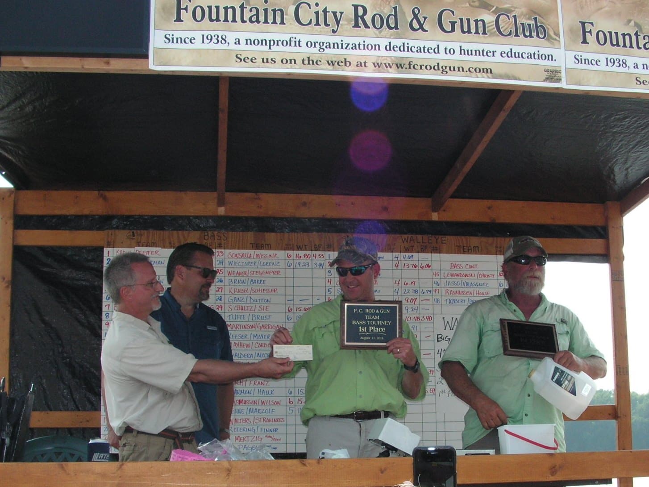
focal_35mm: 36
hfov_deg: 51.3
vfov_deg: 39.7
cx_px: 324
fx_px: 675
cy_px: 244
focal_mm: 6
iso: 64
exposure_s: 1/250
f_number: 4.8
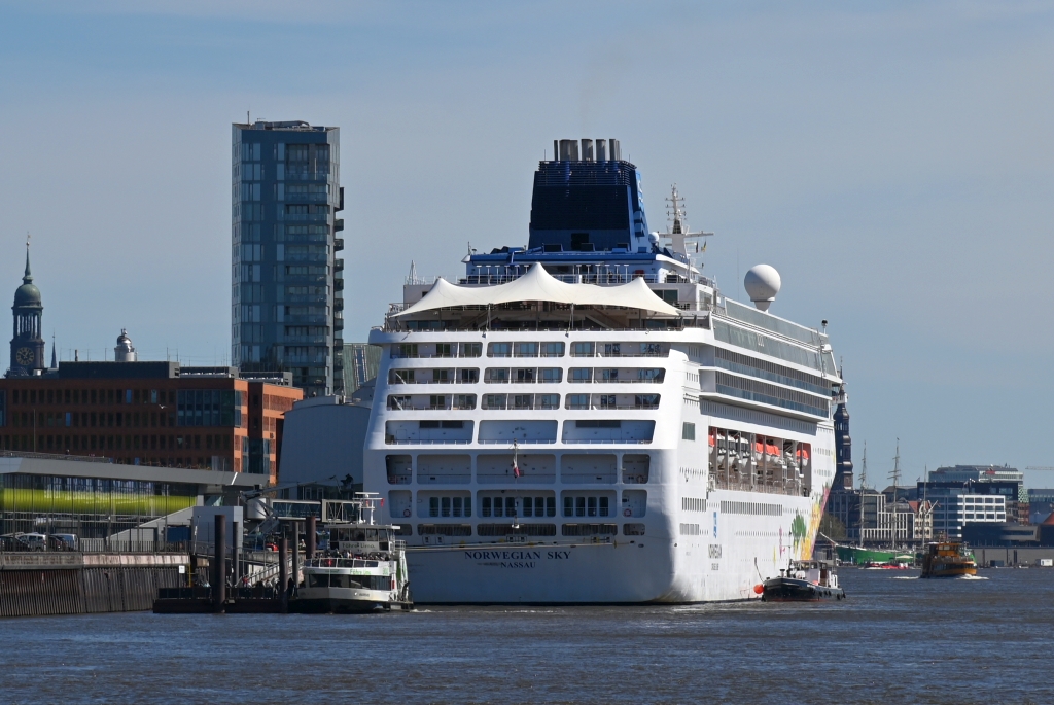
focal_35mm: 120
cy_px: 352
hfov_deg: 17.0
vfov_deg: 11.4
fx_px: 3517
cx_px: 527
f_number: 7.1
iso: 100
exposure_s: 1/800
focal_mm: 120
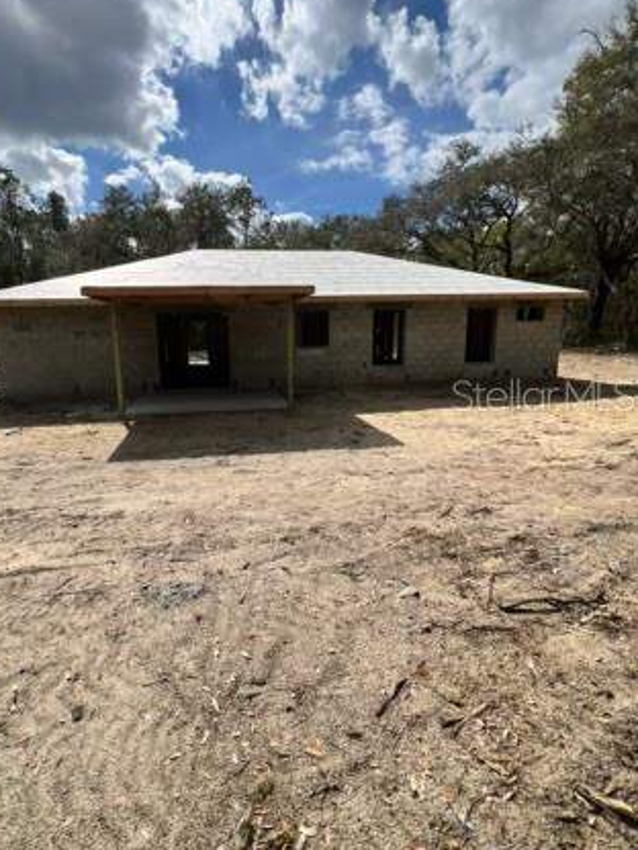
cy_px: 394
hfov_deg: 81.3
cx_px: 276
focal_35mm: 15
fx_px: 369
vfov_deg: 98.0
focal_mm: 1.57
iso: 32
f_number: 1.8
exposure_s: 1/2053
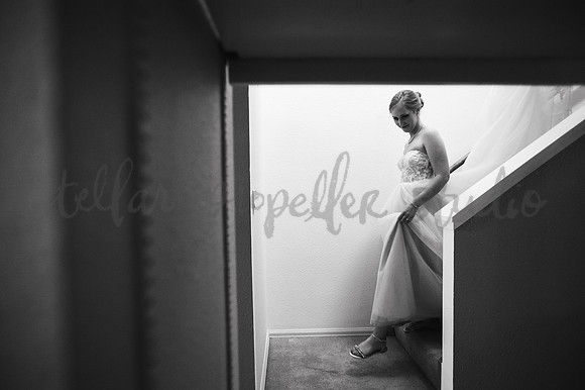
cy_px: 195
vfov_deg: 61.9
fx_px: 325
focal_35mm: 20
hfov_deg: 84.0
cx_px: 292
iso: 640
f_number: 2.8
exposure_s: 1/100
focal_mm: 20
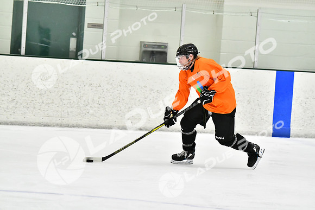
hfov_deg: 10.5
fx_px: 1707
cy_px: 105
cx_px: 158
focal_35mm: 195
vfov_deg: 7.0
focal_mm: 130
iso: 6400
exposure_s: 1/1600
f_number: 2.8
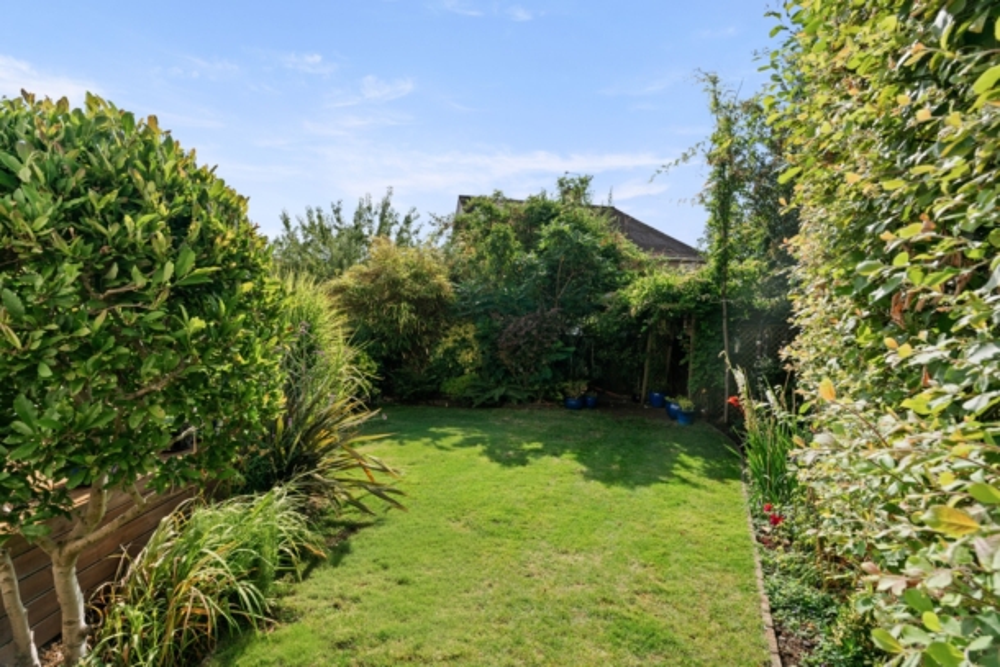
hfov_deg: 90.0
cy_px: 334
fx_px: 500
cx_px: 500
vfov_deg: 67.4
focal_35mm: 18
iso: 250
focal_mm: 18
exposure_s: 1/250
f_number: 8
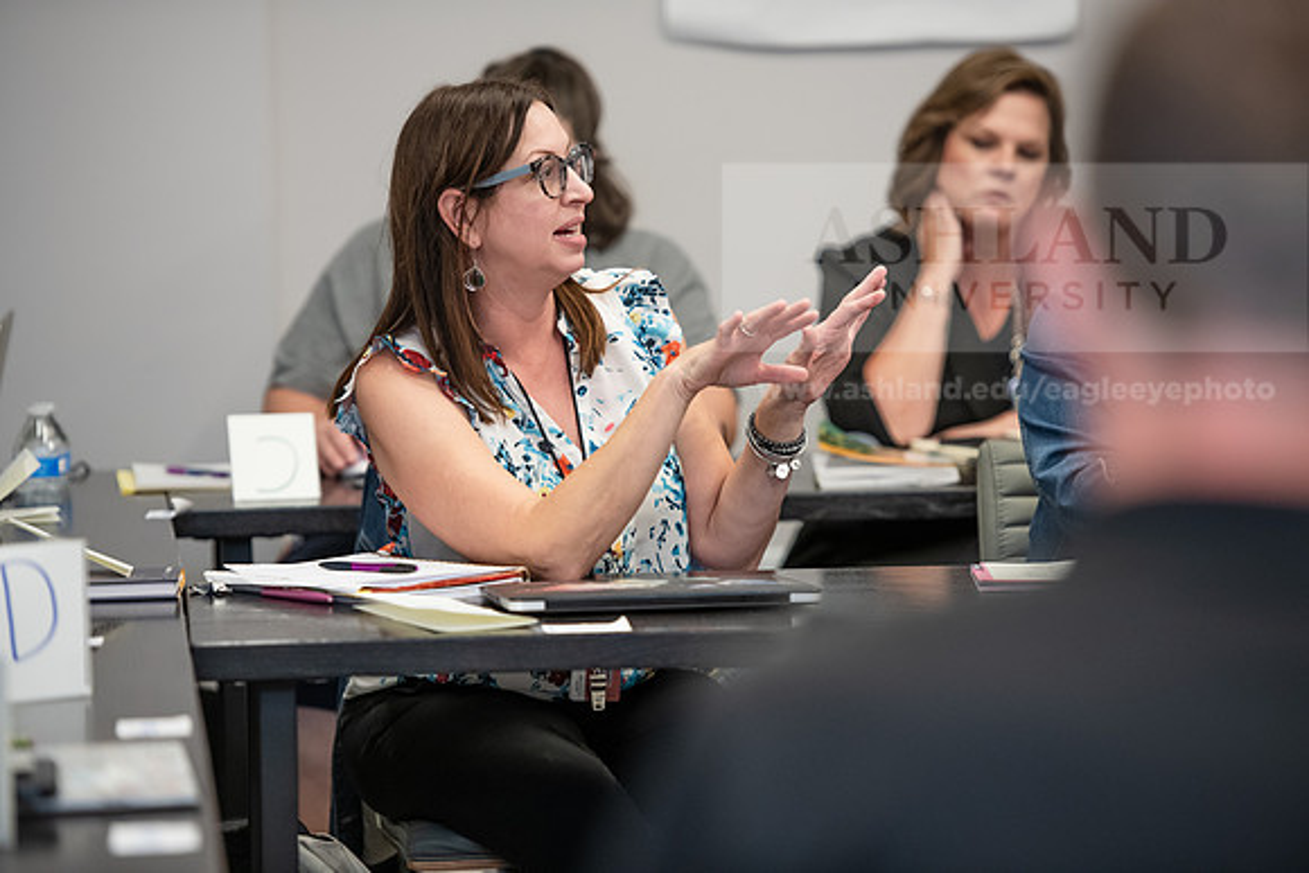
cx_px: 654
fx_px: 6001
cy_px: 436
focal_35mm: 165
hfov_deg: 12.4
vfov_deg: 8.3
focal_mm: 165
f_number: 2.8
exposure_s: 1/200
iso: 1250
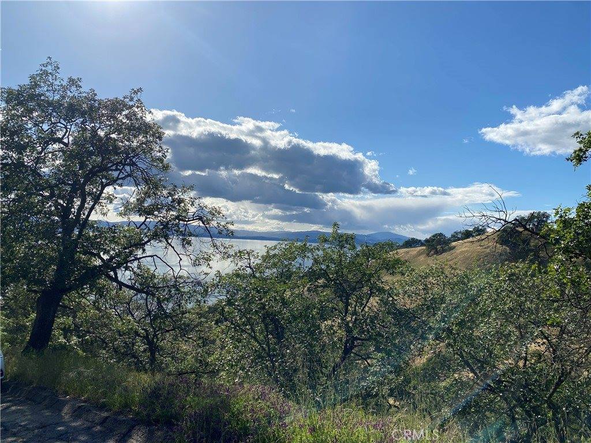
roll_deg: -5.6
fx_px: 444
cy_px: 222
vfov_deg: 53.1
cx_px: 296
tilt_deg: +4.7
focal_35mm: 26
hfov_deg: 67.3
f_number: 1.8
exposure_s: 1/5747
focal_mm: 4.25
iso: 32
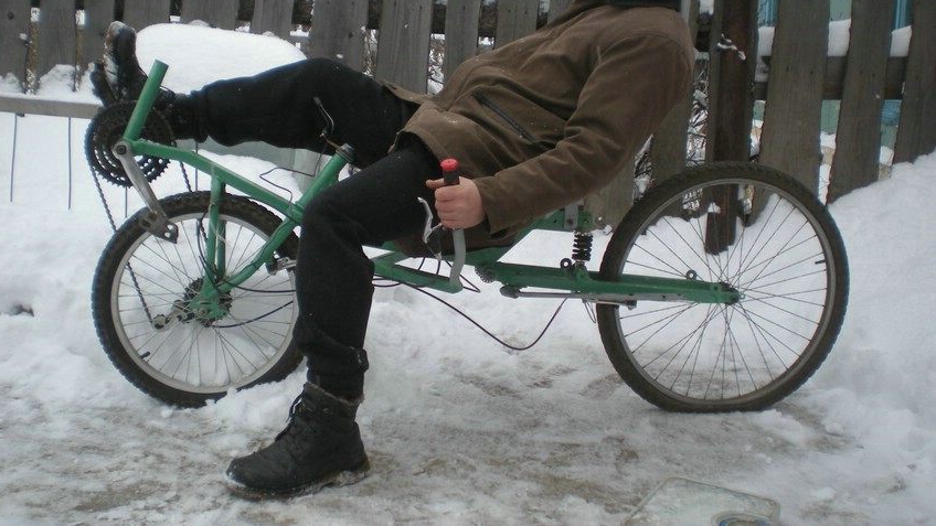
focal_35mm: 42
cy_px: 173
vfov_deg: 28.2
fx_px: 1042
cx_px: 462
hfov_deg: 48.4
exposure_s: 1/57.7
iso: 88
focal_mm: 6.3
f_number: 3.1
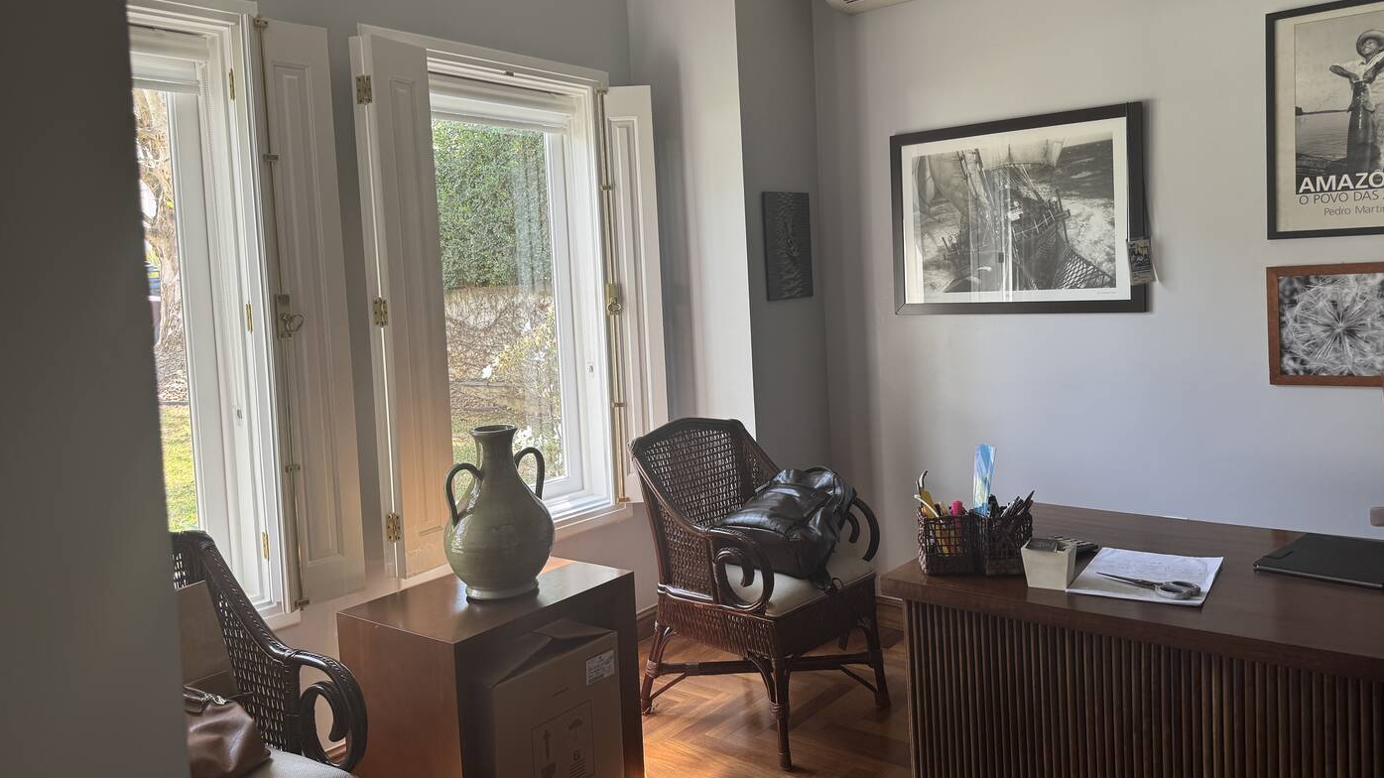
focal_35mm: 27
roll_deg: +3.9
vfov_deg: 42.8
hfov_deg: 69.9
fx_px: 991
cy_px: 330
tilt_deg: -2.3
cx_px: 690
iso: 80
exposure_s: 1/121
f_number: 1.78
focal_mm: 6.76
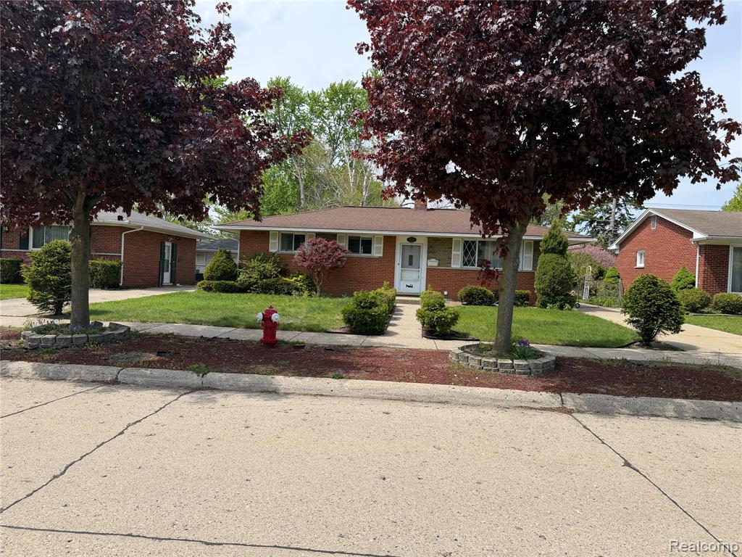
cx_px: 371
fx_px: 514
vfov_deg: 56.8
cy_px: 278
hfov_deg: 71.6
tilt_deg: -1.9
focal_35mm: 24
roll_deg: -2.4
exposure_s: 1/3425
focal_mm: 6.76
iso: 80
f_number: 1.78
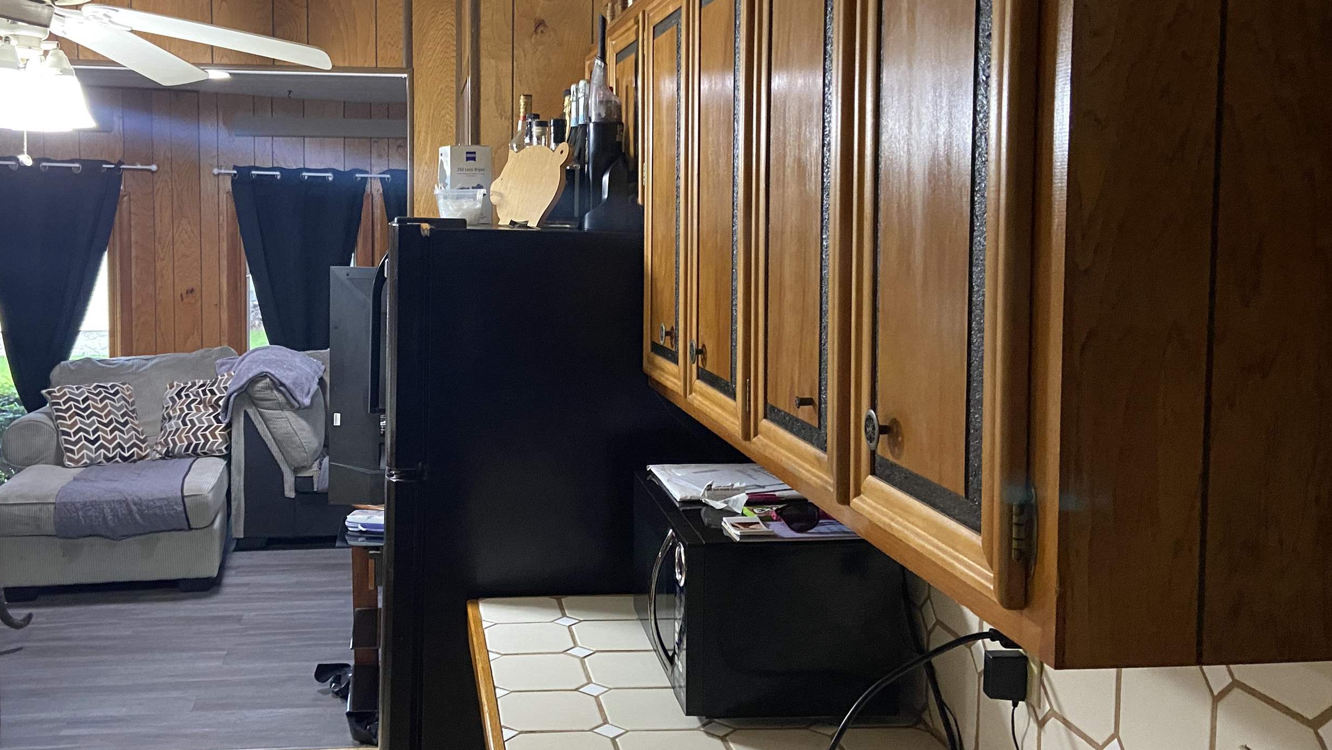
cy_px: 308
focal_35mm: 35
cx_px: 534
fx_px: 1236
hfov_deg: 56.2
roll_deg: -0.7
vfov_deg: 33.6
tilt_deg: -3.7
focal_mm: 4.25
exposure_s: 1/60
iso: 400
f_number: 1.8
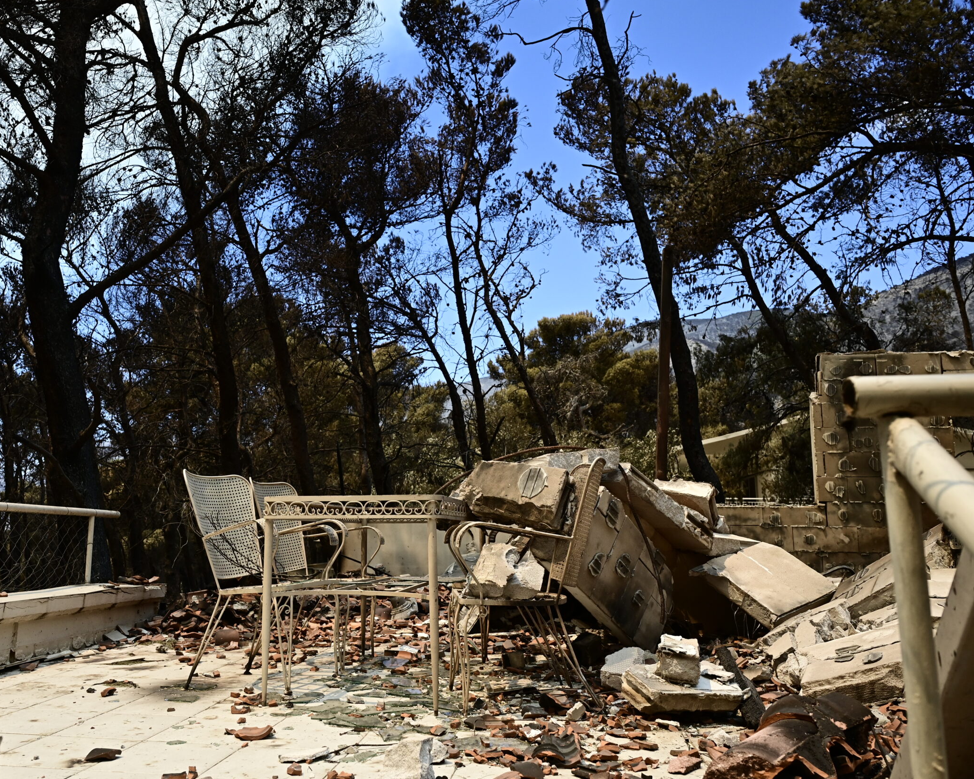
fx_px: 807
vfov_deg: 51.5
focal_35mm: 28
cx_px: 391
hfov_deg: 61.7
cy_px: 382
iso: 500
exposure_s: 1/3200
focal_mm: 24
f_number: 5
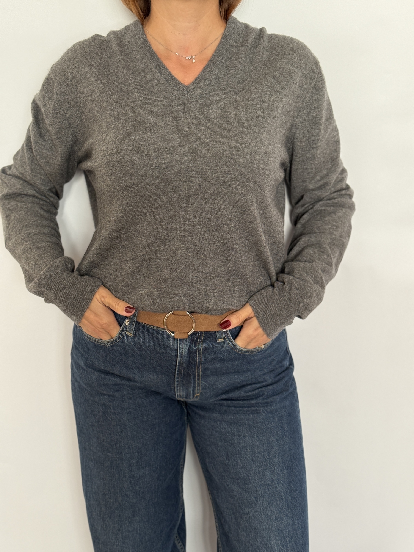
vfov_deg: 39.7
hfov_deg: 30.3
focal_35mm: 48
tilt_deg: -17.2
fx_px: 765
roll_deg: -0.6
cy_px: 276
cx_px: 207
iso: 160
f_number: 1.78
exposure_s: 1/60
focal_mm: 6.76
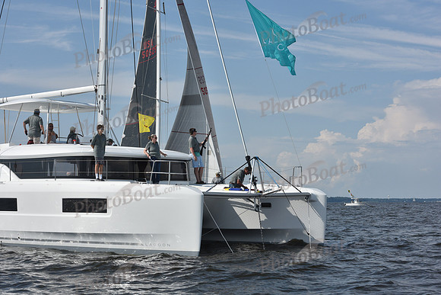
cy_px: 148
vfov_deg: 19.5
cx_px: 220
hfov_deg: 28.8
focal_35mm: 70
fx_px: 858
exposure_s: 1/1250
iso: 320
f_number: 10
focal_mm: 70
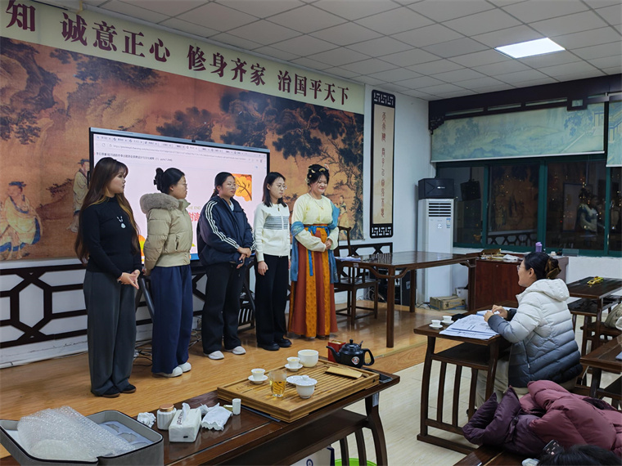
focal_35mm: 31
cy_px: 233
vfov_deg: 45.4
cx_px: 311
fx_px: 557
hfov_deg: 58.4
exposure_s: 1/33
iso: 640
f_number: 1.9
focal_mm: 6.12
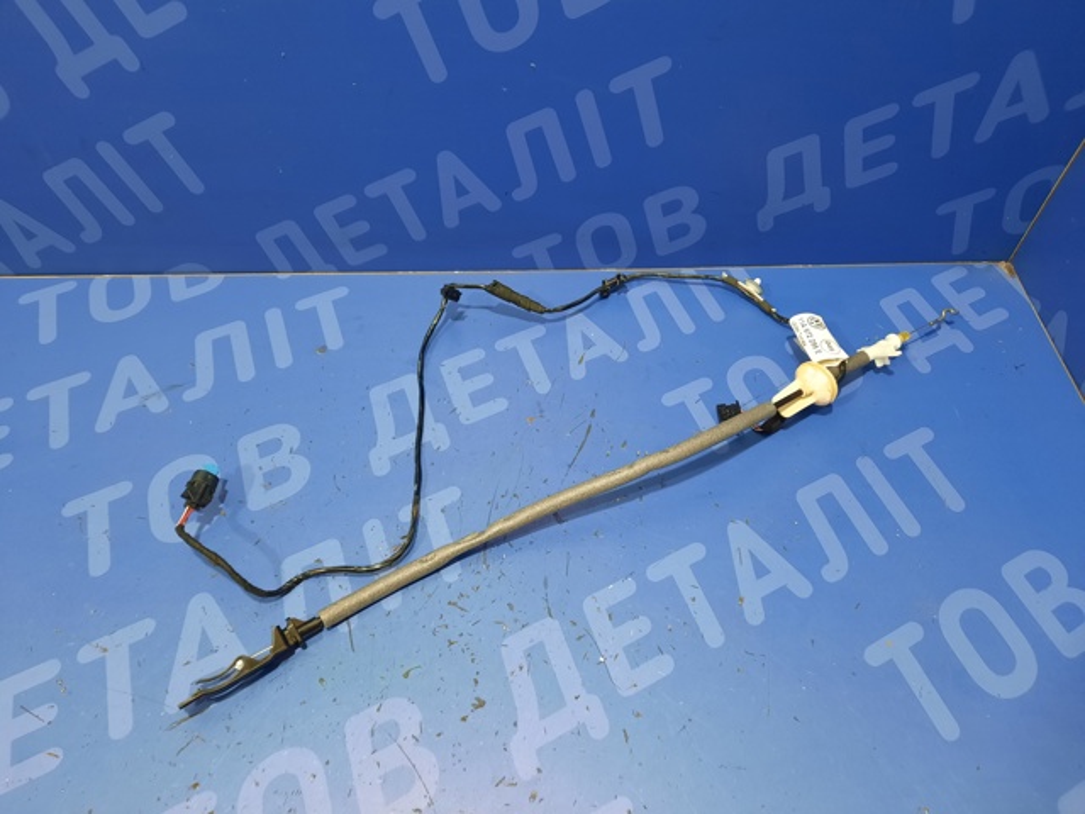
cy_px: 407
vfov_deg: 54.9
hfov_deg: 69.4
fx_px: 784
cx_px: 542
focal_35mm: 25
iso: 320
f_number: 2
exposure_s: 1/33
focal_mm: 4.6
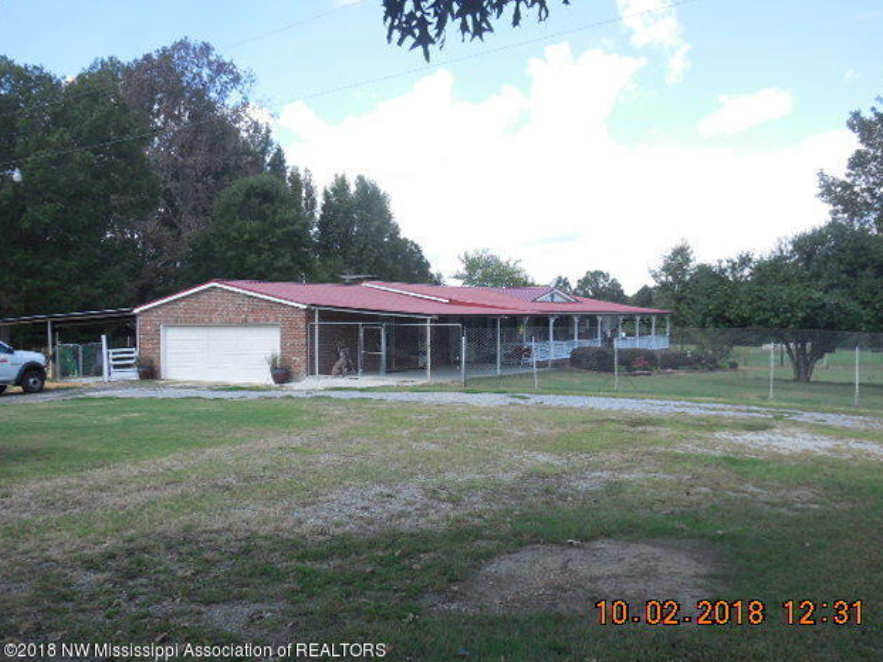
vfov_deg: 40.7
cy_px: 338
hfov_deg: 52.6
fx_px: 892
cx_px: 450
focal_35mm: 35
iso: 125
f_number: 3.4
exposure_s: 1/500
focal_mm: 6.1
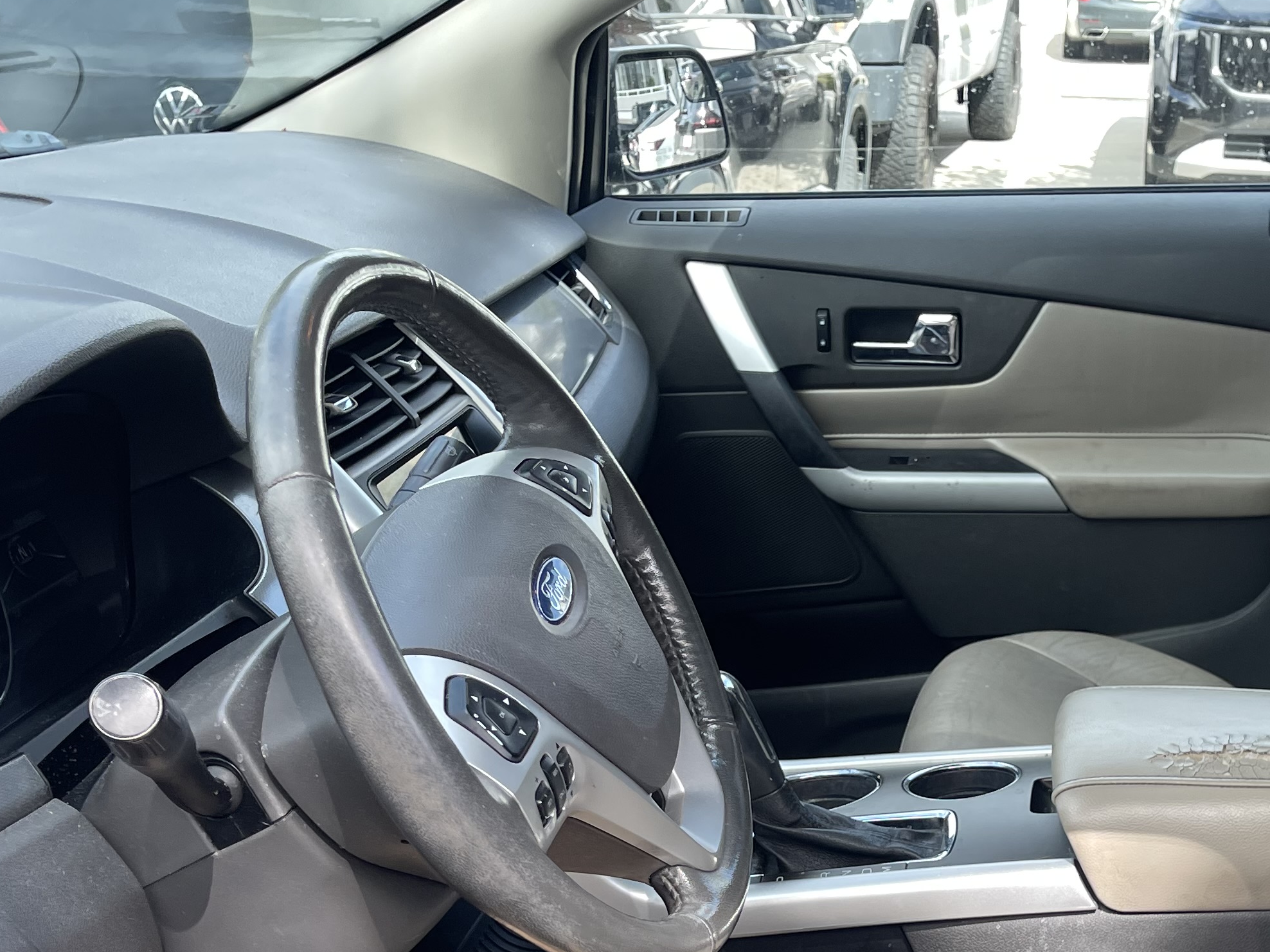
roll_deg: -1.6
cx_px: 921
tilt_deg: -23.1
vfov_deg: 27.8
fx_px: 1871
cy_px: 808
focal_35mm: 51
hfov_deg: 36.8
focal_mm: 5.1
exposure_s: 1/553
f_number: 1.6
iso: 32
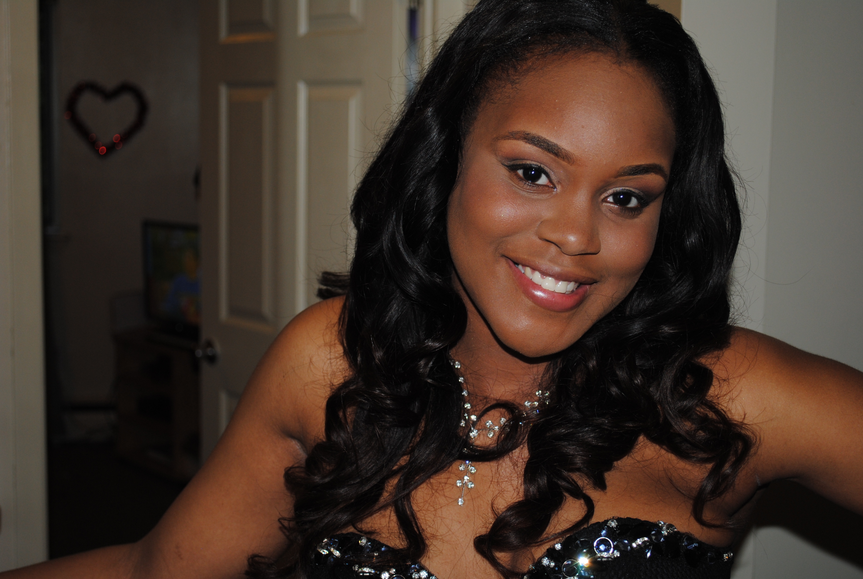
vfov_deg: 23.9
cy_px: 290
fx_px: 1369
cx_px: 432
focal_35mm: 57
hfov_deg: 35.0
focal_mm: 38
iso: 200
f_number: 5
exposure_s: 1/60
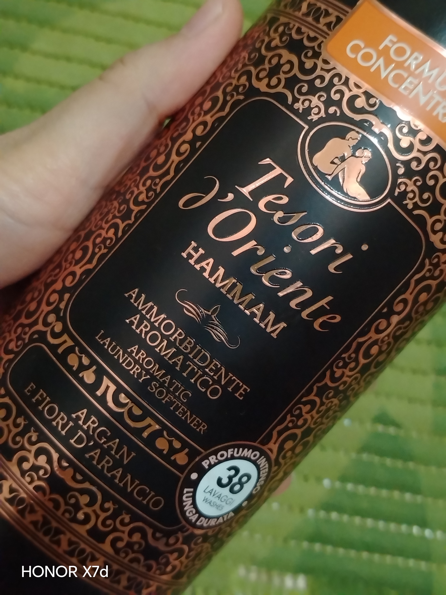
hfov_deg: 30.3
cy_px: 298
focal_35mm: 48
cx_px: 223
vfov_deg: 39.7
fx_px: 825
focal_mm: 5.25
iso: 8320
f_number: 1.75
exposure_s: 1/100
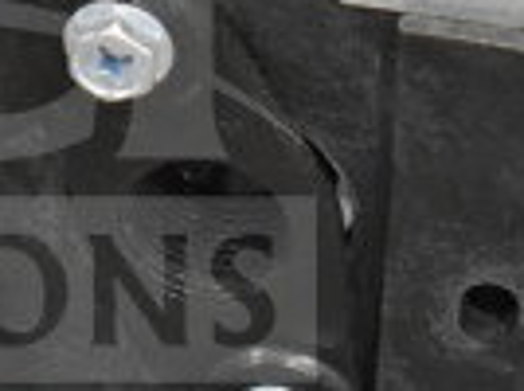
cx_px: -125
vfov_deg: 4.1
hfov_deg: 5.5
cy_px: 72
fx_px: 5458
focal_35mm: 361
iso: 3600
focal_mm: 55
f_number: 5.6
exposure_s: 1/100
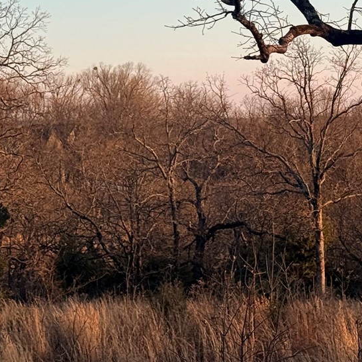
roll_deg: +1.2
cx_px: 345
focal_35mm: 149
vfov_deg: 11.7
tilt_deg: +3.9
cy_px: 39
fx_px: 1763
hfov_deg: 11.6
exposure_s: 1/975
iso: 64
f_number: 1.78
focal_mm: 6.76
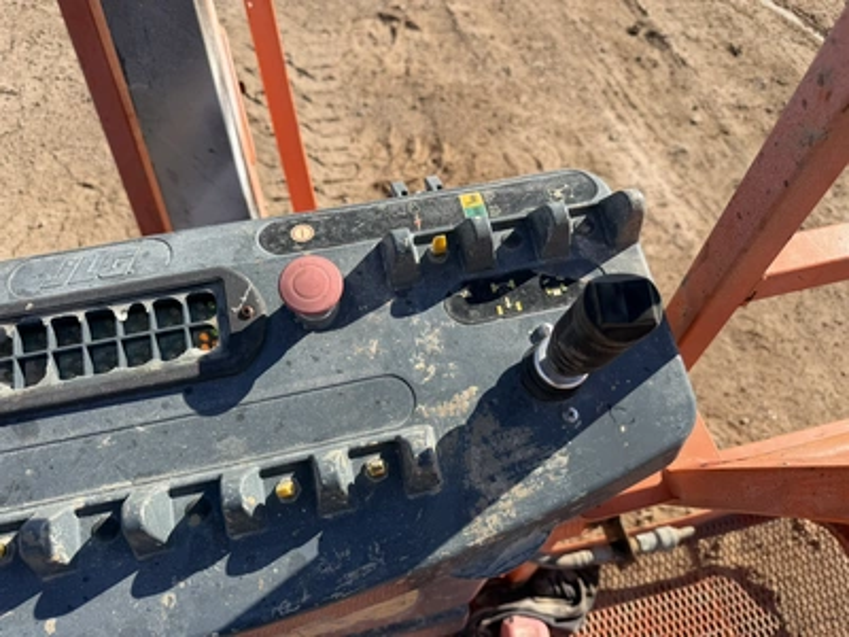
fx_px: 589
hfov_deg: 71.6
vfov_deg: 56.8
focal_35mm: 24
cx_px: 424
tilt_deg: -58.1
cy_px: 318
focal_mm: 6.76
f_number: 1.78
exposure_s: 1/2801
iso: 80
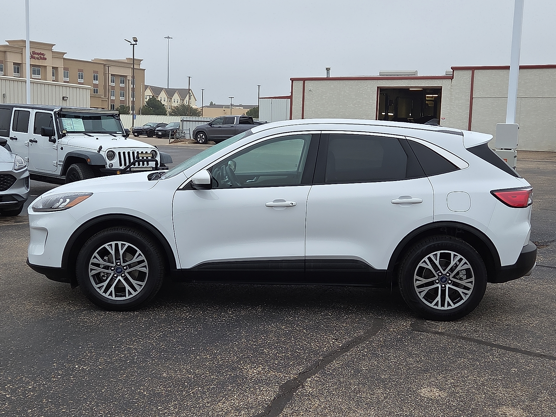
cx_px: 278
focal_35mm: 45
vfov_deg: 32.2
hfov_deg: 42.1
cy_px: 208
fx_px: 723
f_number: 1.8
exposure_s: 1/1000
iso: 76
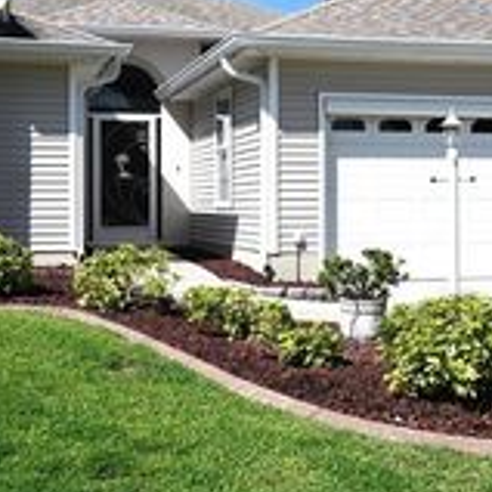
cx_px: 214
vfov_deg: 34.2
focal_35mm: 48
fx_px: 772
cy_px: 90
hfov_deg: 35.3
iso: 100
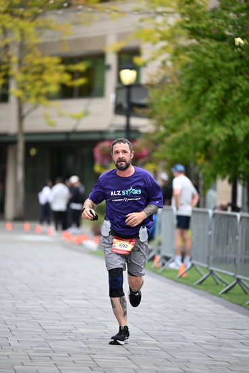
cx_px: 124
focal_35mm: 200
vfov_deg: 10.3
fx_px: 2074
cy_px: 186
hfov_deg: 6.9
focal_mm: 200
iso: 640
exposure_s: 1/2000
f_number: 2.8
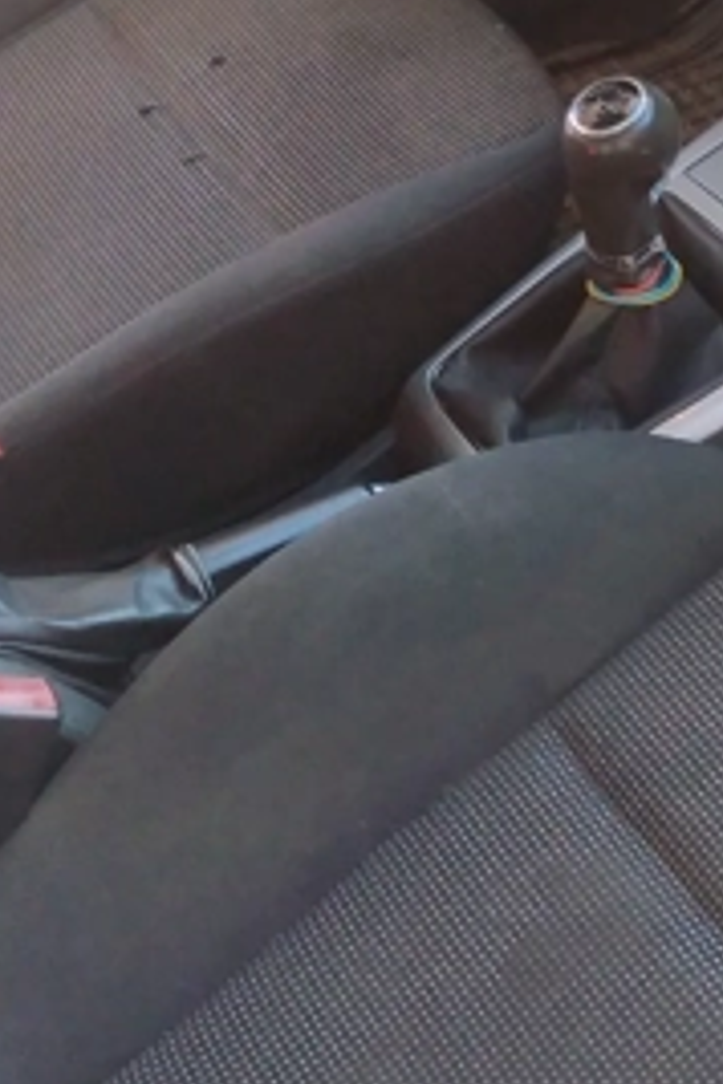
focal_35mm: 81
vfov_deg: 25.0
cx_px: 646
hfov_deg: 16.6
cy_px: 414
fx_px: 2440
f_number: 1.8
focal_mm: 3.6
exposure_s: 1/100
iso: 115
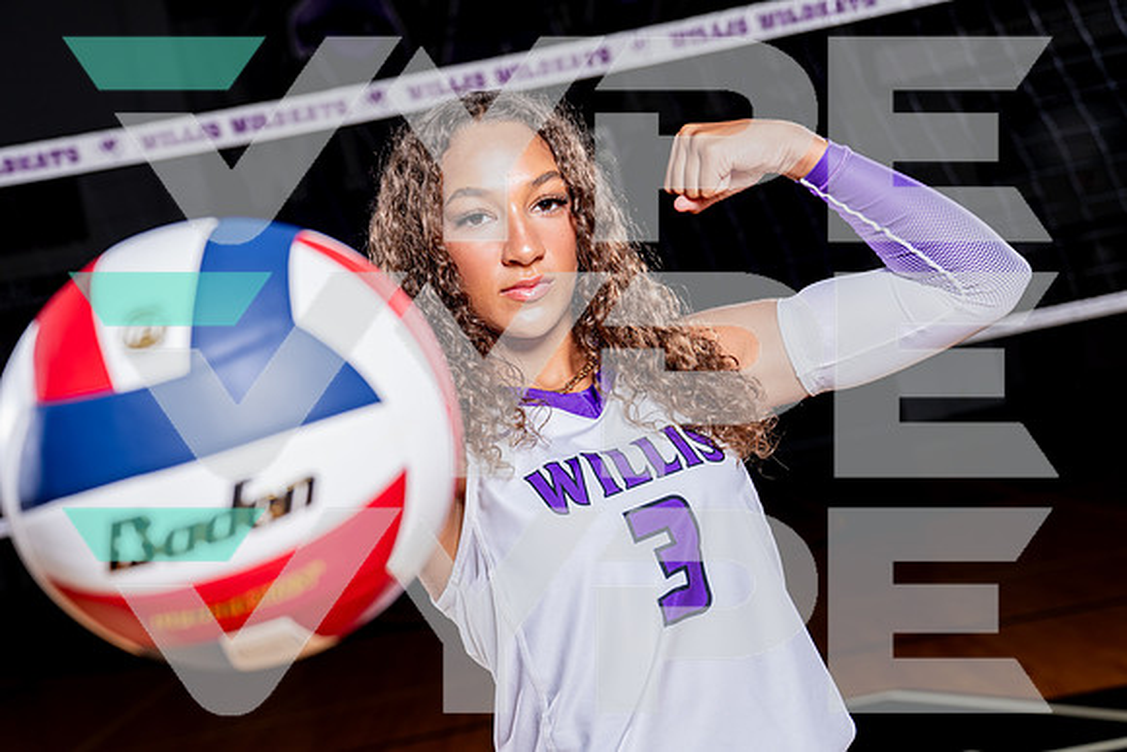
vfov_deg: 25.3
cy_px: 376
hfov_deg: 37.2
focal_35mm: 53
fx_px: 1672
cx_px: 564
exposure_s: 1/250
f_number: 4
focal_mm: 49
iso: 100
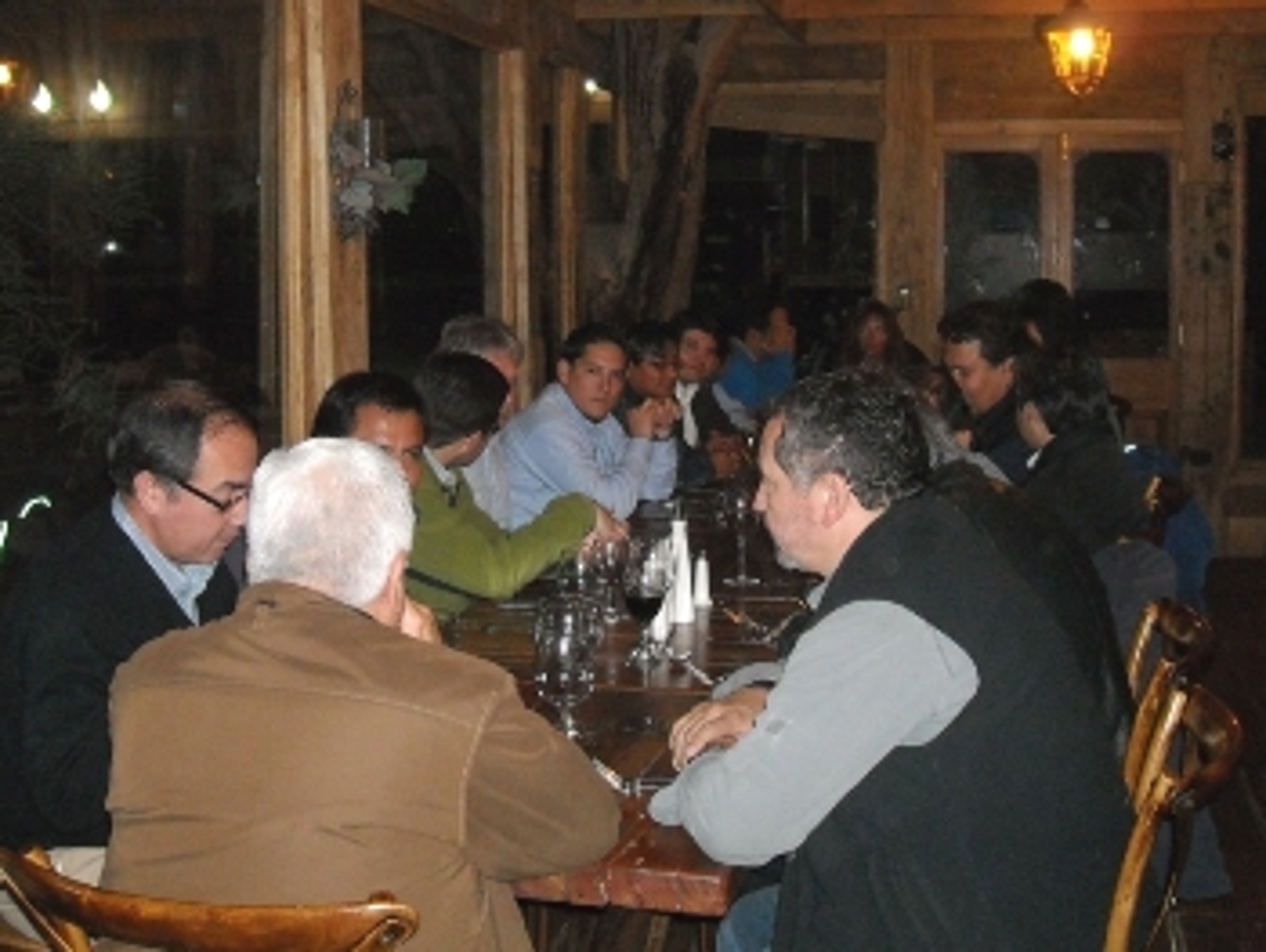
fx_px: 1281
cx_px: 633
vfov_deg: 40.7
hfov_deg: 52.6
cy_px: 476
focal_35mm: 35
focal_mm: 5.7
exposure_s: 1/60
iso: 400
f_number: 2.8
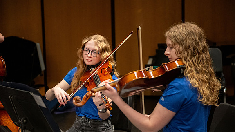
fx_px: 461
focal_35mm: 74
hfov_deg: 28.6
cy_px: 77
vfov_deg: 16.3
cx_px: 117
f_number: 2.8
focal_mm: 70
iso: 3200
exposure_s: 1/500
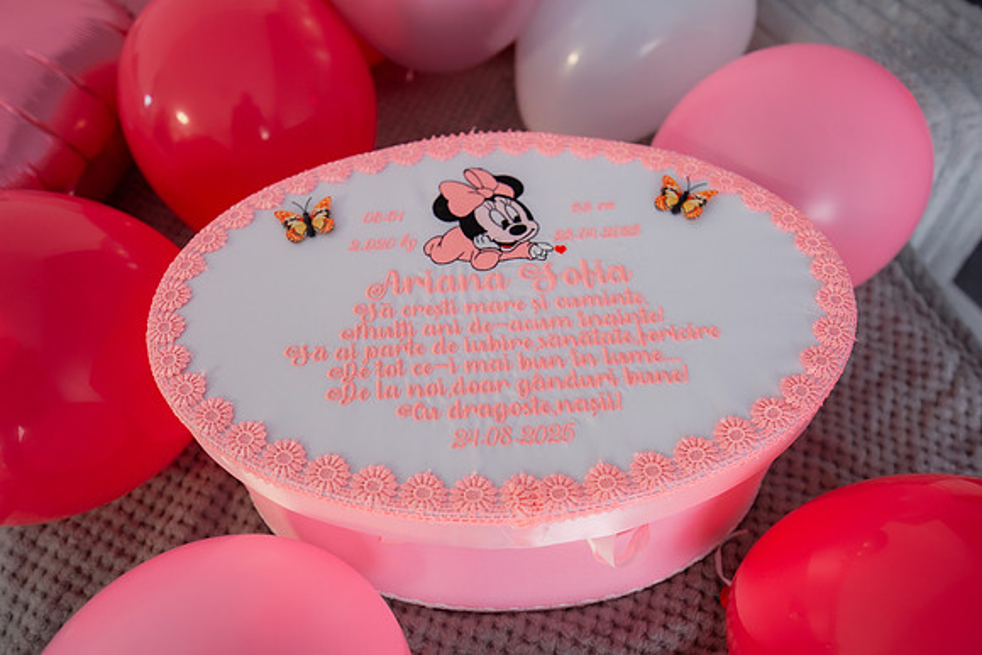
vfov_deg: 43.6
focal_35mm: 30
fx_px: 818
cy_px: 328
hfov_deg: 61.9
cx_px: 491
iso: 1600
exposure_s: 1/160
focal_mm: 30
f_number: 3.5
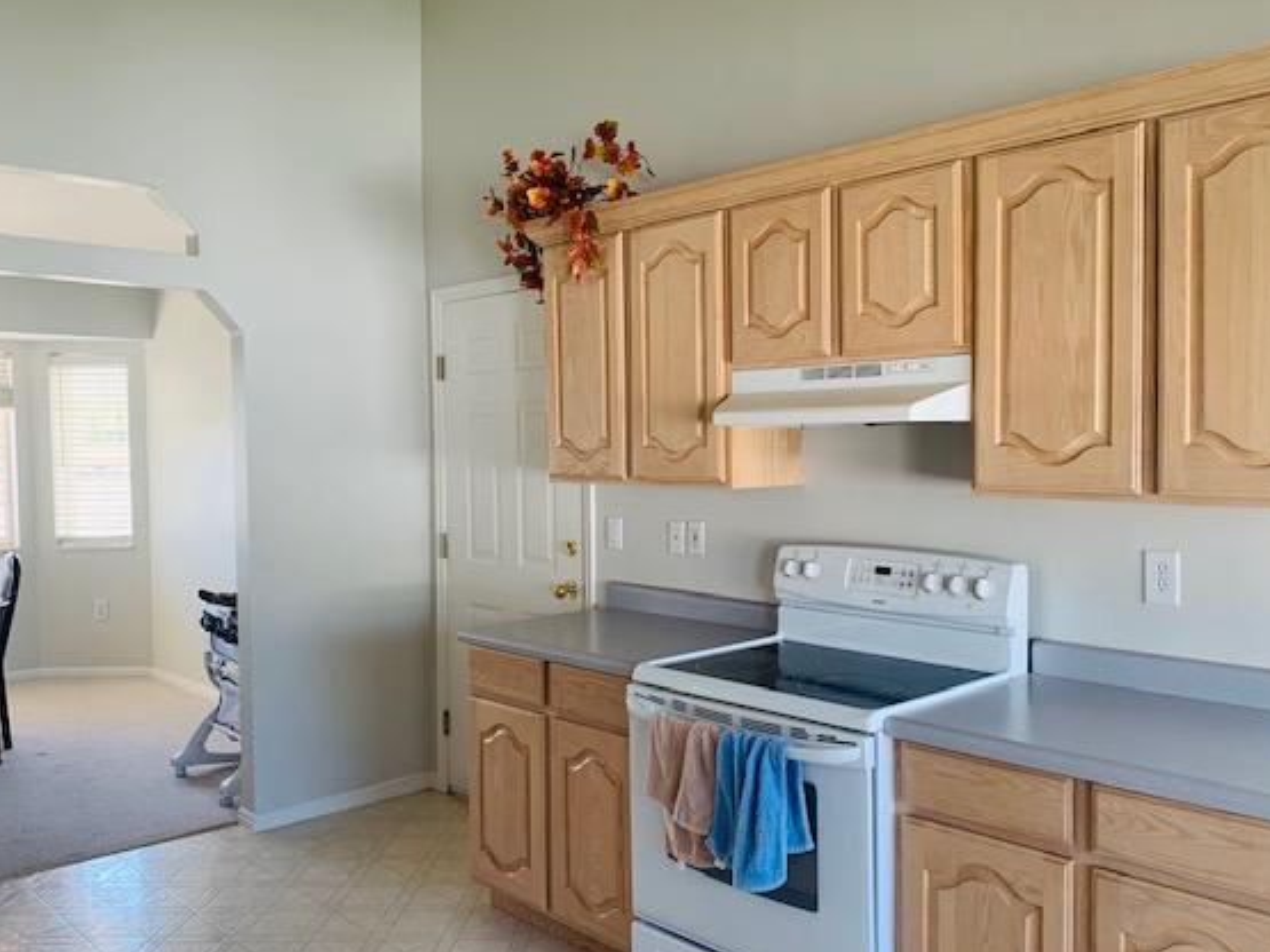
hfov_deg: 59.8
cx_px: 714
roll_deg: -0.3
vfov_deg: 46.8
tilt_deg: -0.9
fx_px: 1100
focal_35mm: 30
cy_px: 503
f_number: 1.8
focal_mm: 4.25
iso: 100
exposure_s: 1/100
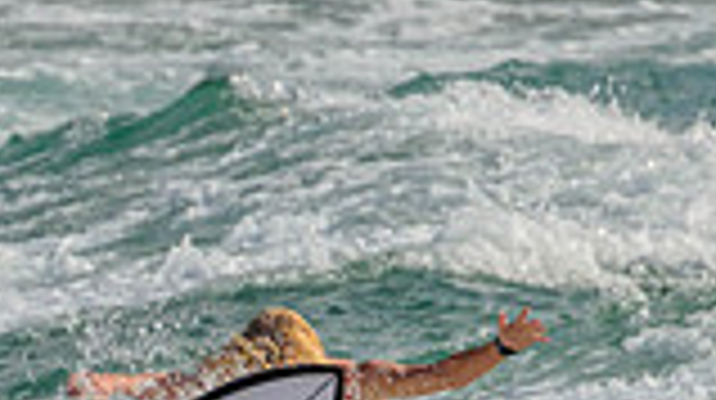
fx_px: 55050
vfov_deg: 0.4
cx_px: 225
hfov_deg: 0.7
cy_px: 663
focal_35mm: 2903
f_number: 11
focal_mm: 760
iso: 560
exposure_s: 1/2000
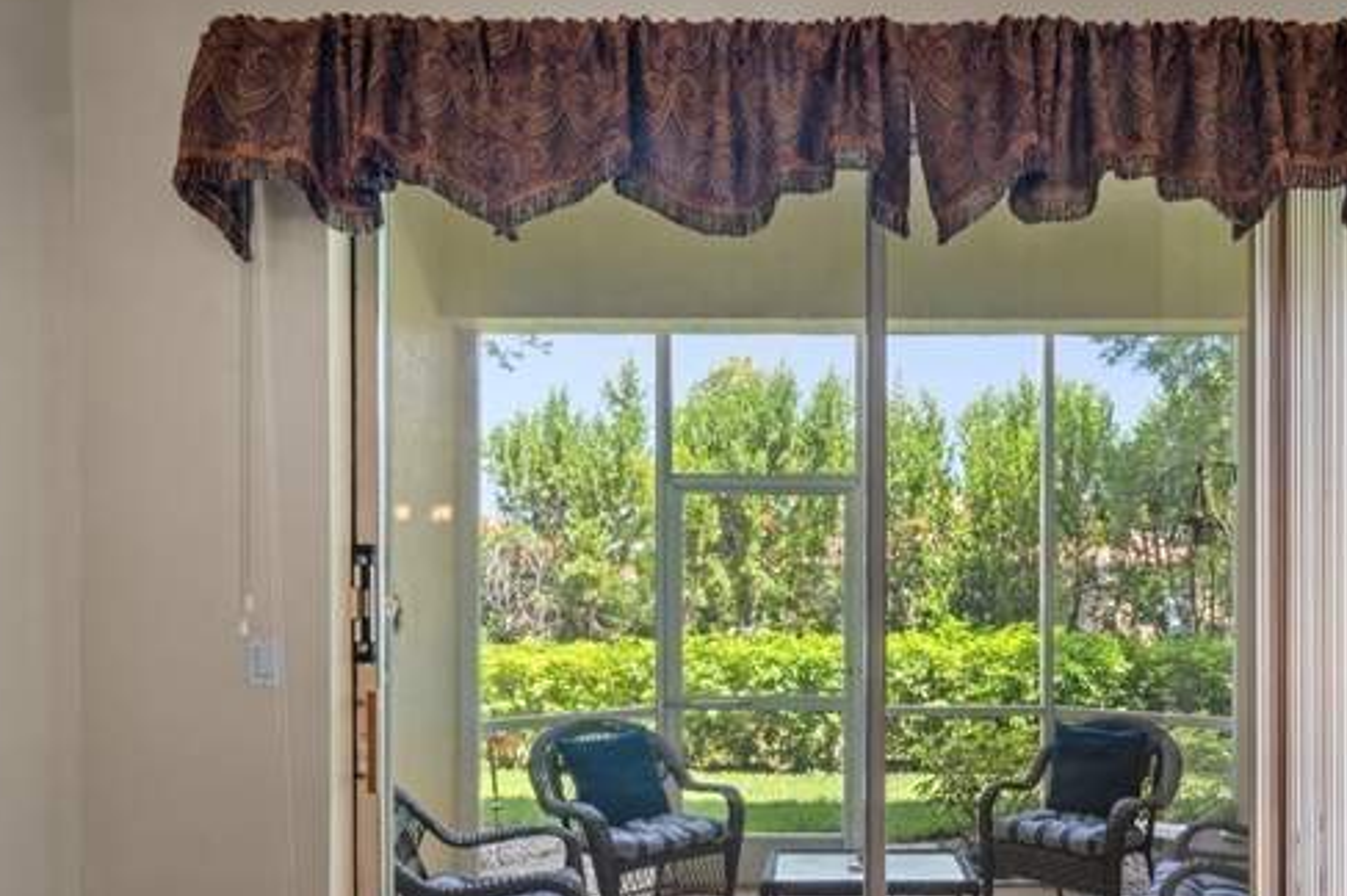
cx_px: 841
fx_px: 860
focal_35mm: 23
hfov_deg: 74.8
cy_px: 607
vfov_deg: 53.8
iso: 250
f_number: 8
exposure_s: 1/5
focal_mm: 14
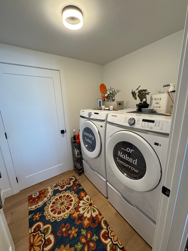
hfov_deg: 85.7
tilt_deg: -12.1
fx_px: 101
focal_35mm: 14
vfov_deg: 102.1
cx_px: 94
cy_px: 126
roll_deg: +1.8
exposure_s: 1/120
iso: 250
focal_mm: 2.22
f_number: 2.2
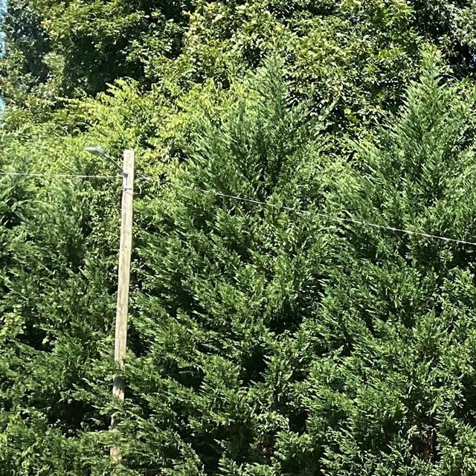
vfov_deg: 20.5
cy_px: 470
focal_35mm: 82
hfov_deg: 18.3
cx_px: 756
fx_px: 1276
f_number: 1.8
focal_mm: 3
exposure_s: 1/709
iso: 16
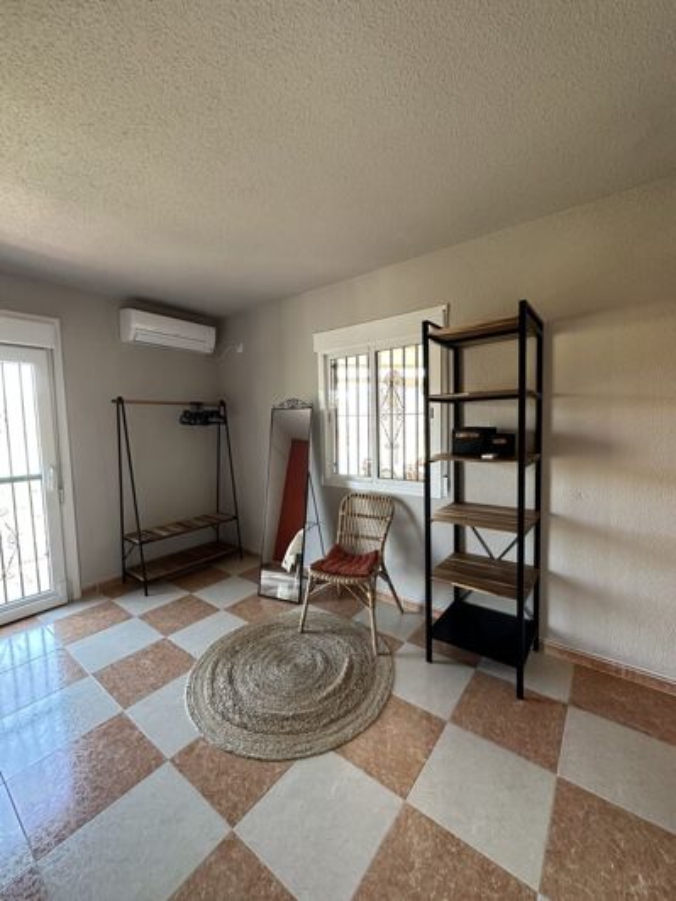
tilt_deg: -5.3
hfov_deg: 85.7
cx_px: 338
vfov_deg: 102.1
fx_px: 365
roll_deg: +0.6
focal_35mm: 14
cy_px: 450
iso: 320
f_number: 2.2
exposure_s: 1/99
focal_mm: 2.22
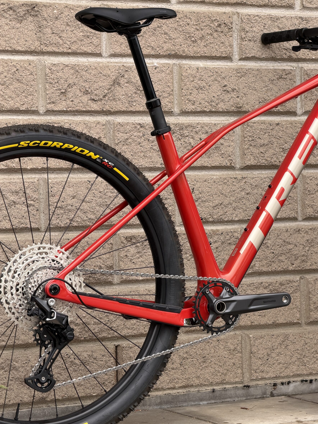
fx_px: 1323
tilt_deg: -1.3
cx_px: 167
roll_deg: +0.9
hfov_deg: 13.7
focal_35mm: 108
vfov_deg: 18.2
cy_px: 221
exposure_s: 1/121
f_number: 2.8
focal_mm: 16.89
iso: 50
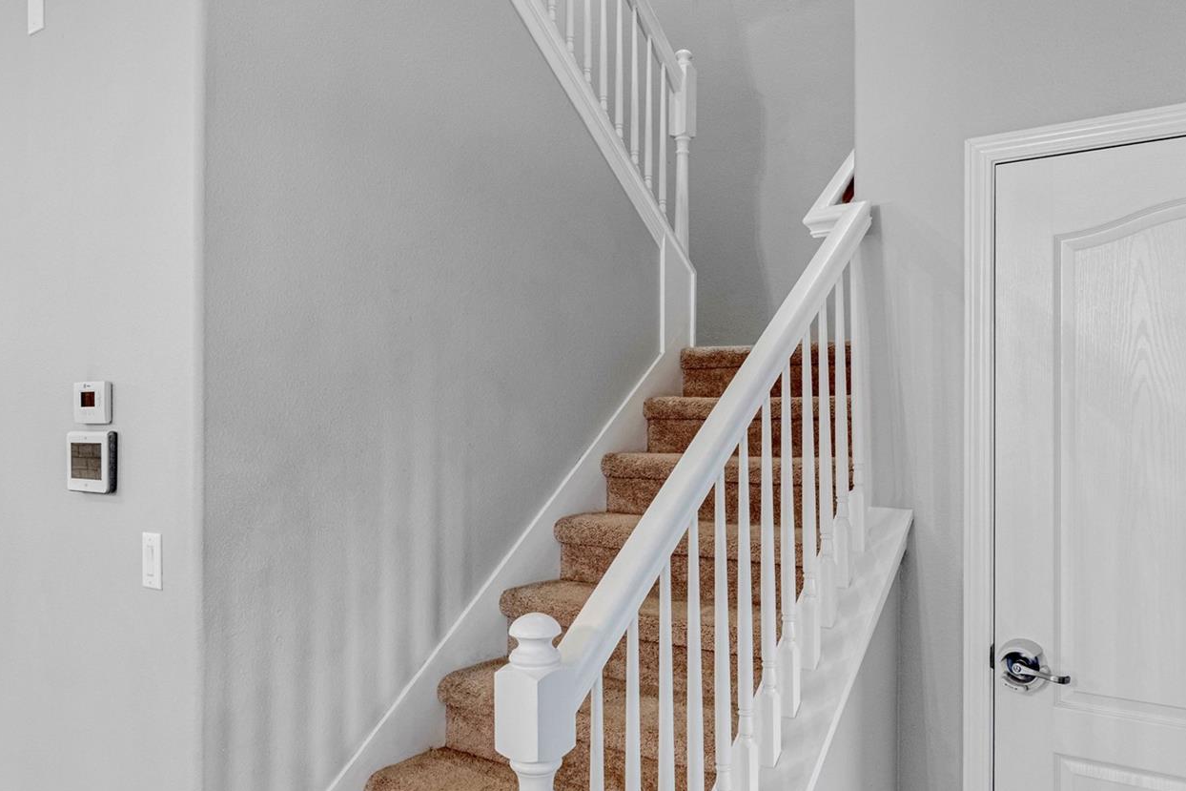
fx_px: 910
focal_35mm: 28
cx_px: 628
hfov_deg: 66.1
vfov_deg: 46.9
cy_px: 417
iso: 1600
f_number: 11
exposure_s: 1/40
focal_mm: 21.5
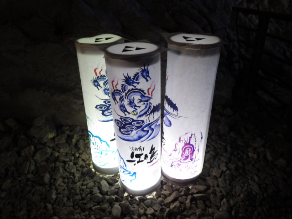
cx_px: 146
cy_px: 110
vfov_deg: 54.9
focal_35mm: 25
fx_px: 211
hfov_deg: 69.4
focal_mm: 4.5
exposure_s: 1/45
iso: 1000
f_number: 2
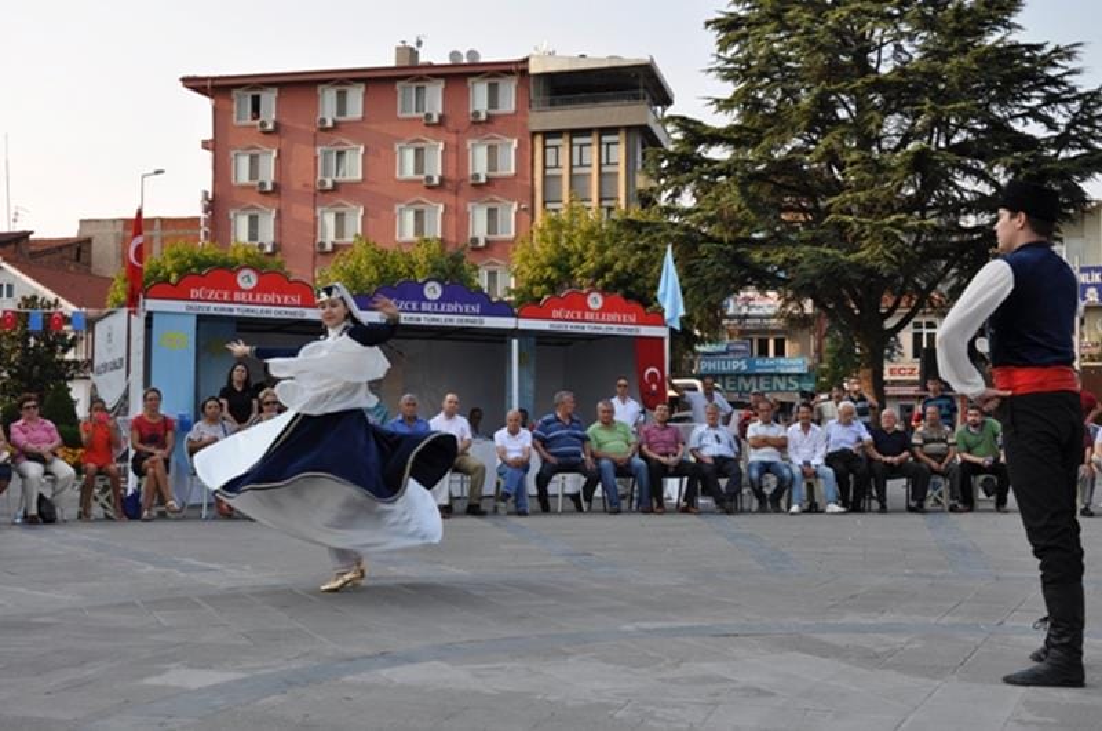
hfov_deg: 46.5
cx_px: 551
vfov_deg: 31.8
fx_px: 1284
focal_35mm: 42
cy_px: 366
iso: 200
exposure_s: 1/200
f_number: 7.1
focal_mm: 28
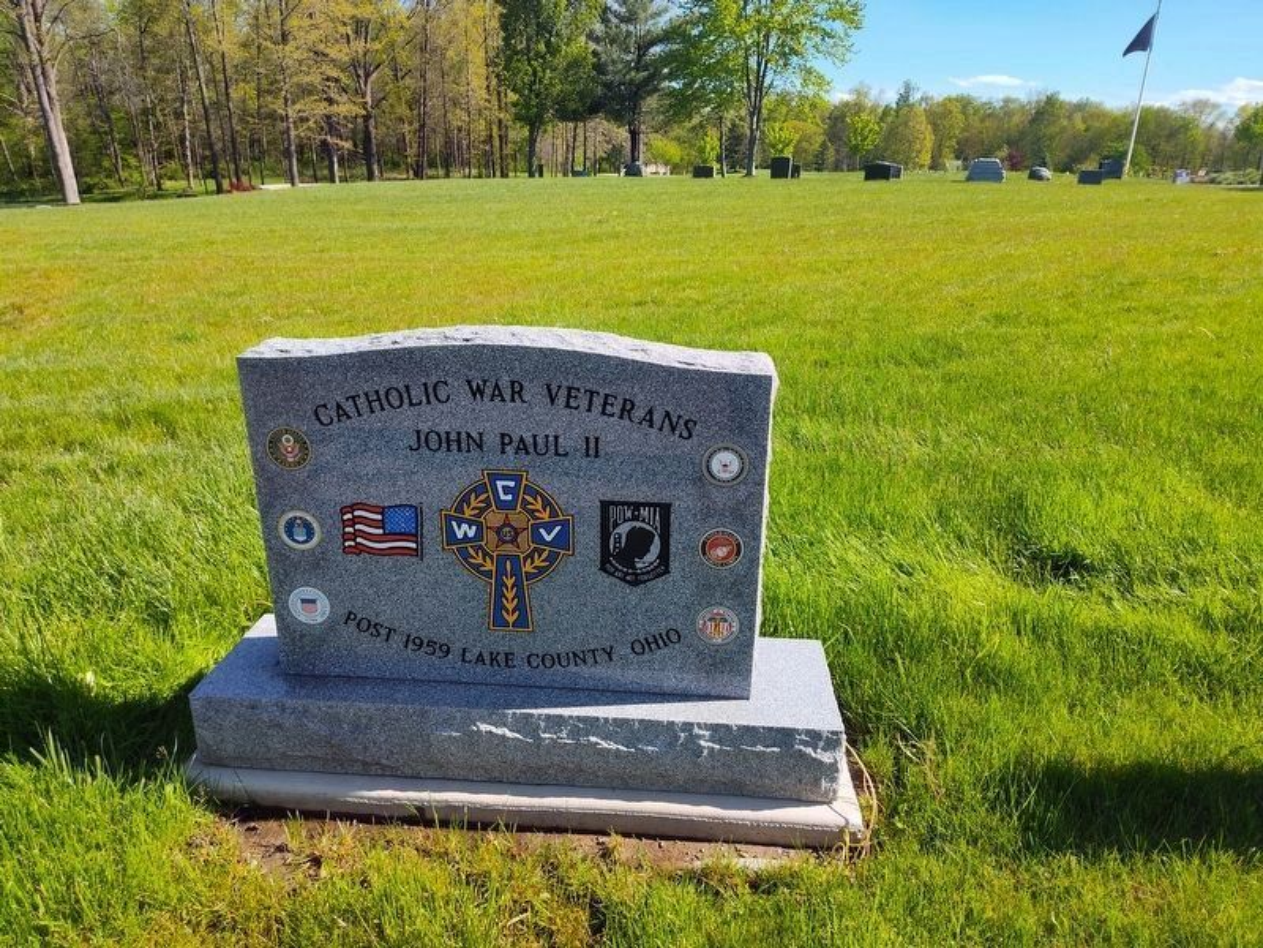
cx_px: 632
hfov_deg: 73.9
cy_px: 474
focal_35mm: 23
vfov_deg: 58.9
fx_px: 839
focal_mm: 5.56
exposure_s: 1/1139
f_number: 1.8
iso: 100
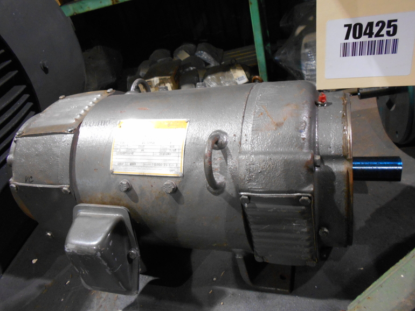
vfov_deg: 51.4
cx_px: 202
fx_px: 324
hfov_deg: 65.3
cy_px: 150
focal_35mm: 27
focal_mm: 4.6
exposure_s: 1/20
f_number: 3.2
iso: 400
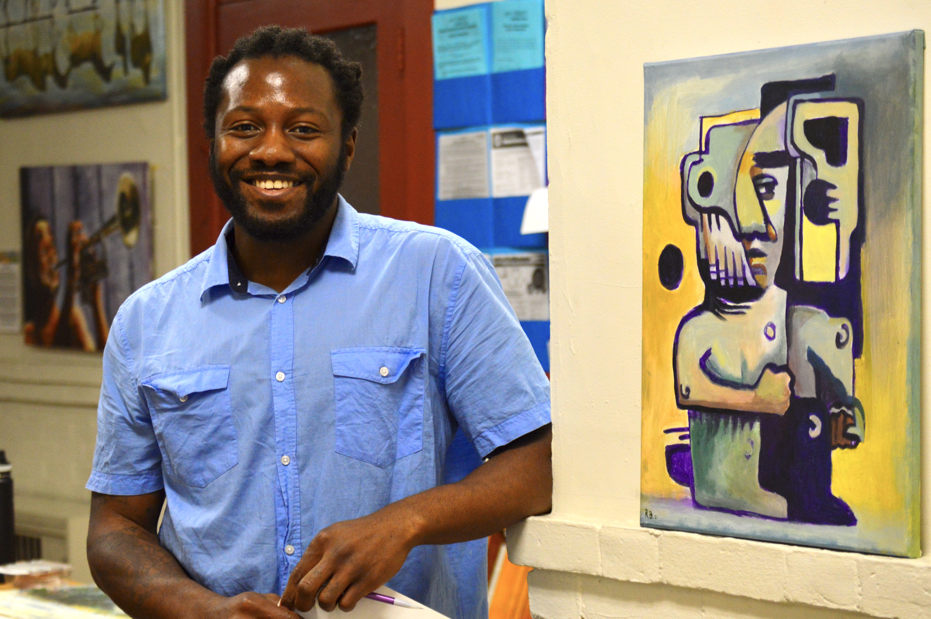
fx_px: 2131
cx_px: 466
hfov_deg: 24.6
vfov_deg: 16.5
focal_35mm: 82
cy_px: 310
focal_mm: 55
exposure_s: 1/60
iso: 1000
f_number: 4
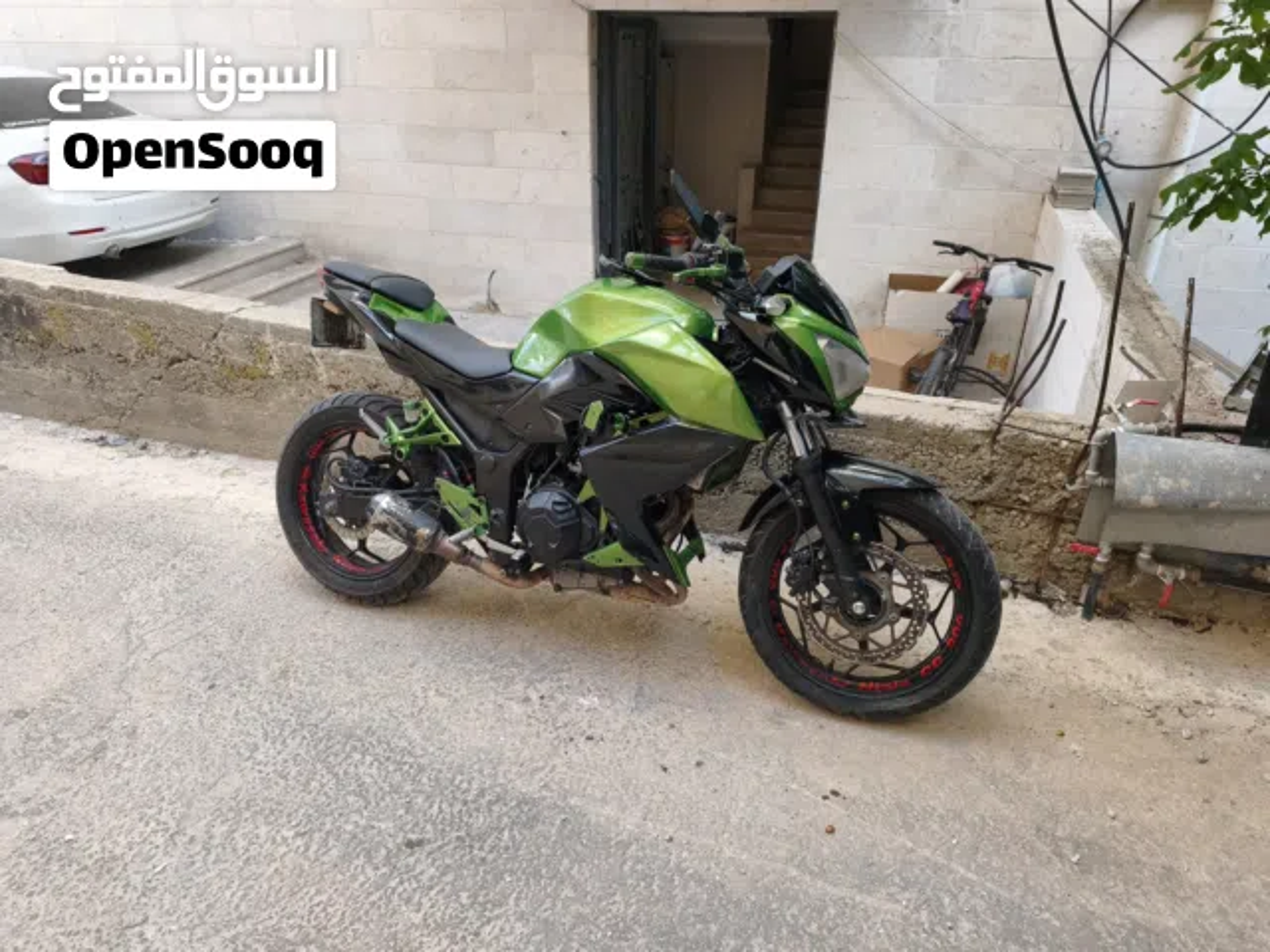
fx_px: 844
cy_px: 476
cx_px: 635
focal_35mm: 23
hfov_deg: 73.9
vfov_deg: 58.9
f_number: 1.62
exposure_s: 1/134
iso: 50
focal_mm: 6.45
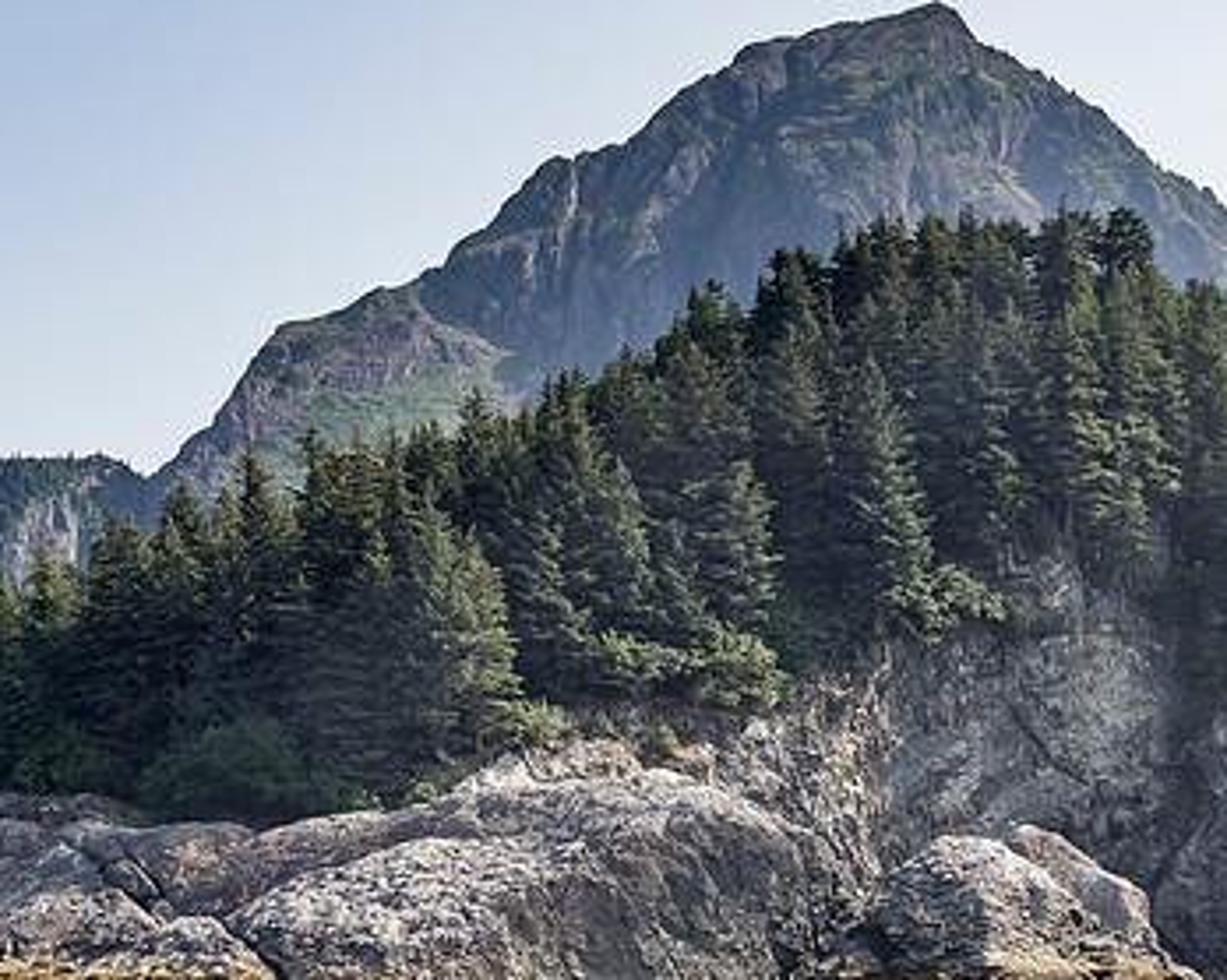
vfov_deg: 19.1
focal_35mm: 80
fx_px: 2904
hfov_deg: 23.8
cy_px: 684
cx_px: 483
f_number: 7.1
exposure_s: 1/400
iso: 250
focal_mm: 23
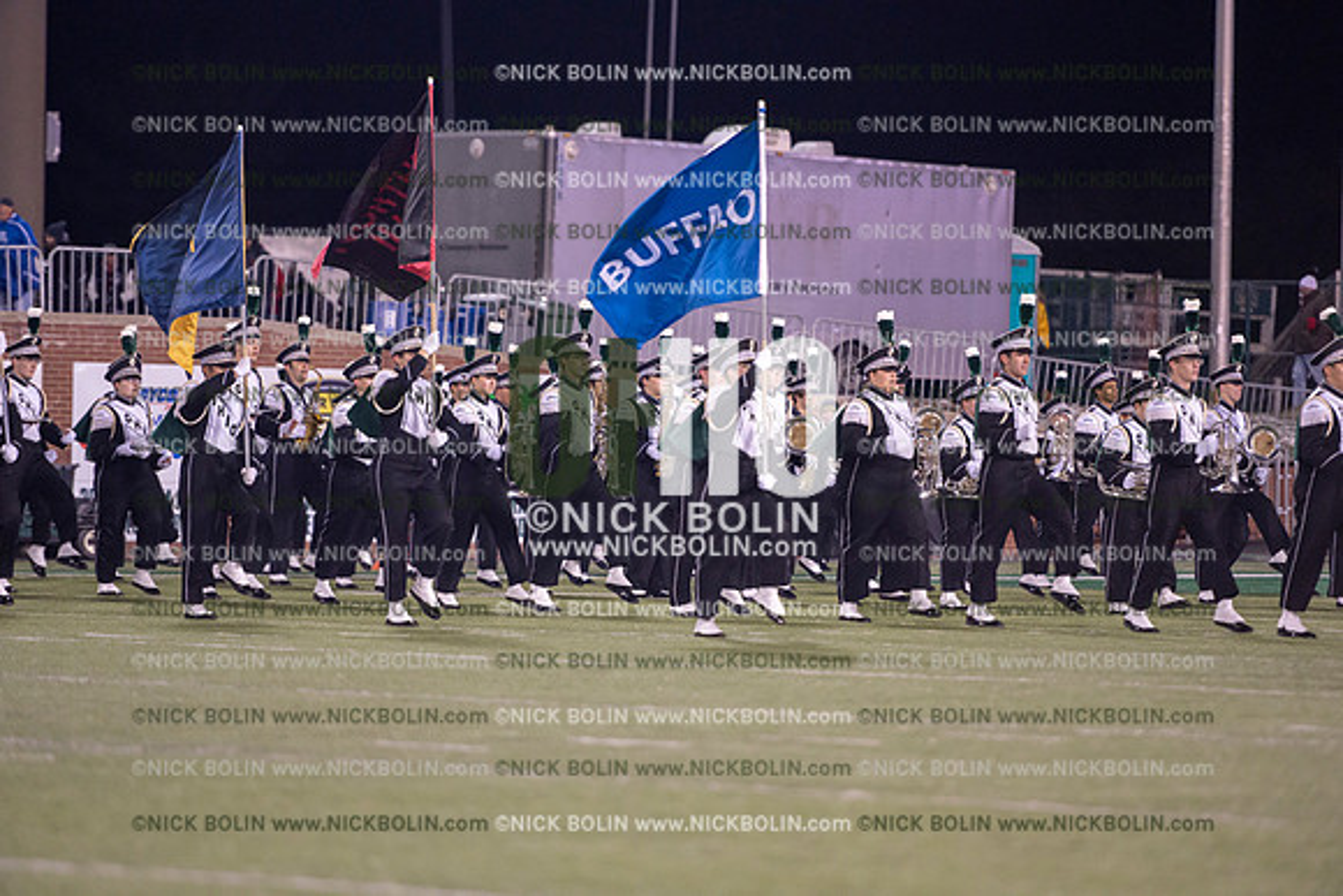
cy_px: 448
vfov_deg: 6.9
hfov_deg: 10.3
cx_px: 672
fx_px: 7463
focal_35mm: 200
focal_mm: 200
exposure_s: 1/1250
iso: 2500
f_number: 2.8
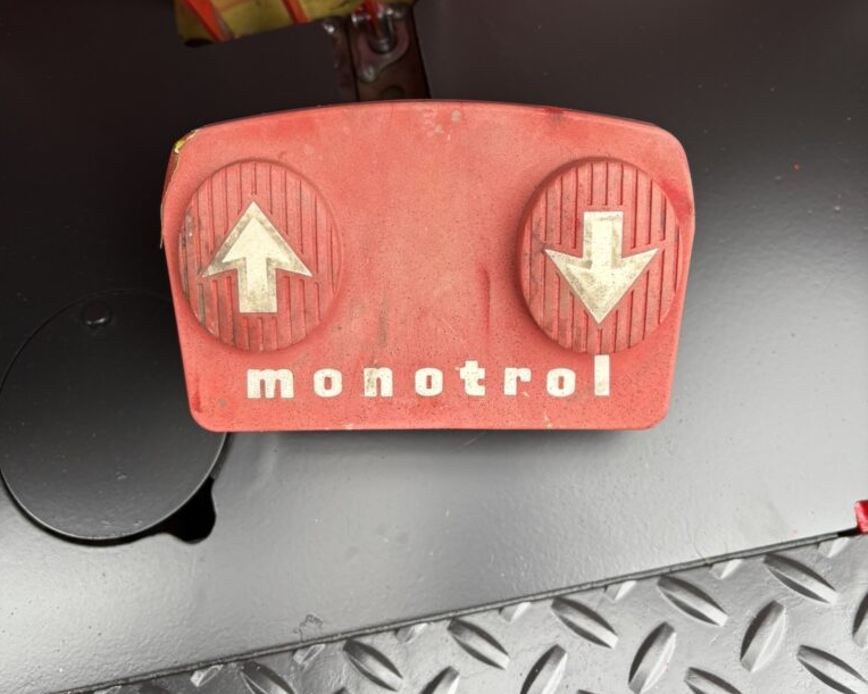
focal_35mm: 34
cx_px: 433
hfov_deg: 52.8
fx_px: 873
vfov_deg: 43.0
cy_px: 253
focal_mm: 5.96
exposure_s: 1/122
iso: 50
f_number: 1.6
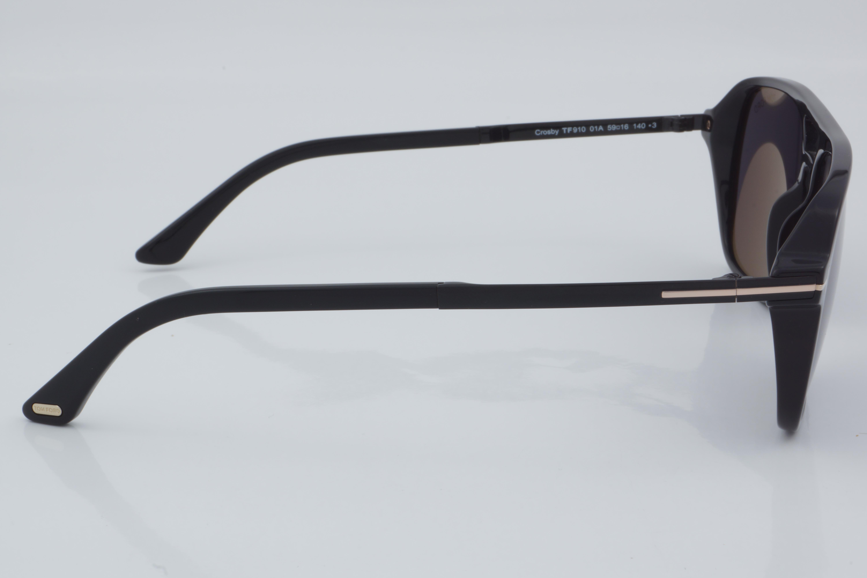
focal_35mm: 75
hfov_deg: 27.0
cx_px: 434
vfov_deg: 18.2
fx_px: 1806
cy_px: 289
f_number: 32
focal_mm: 50
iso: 100
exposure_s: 1/4
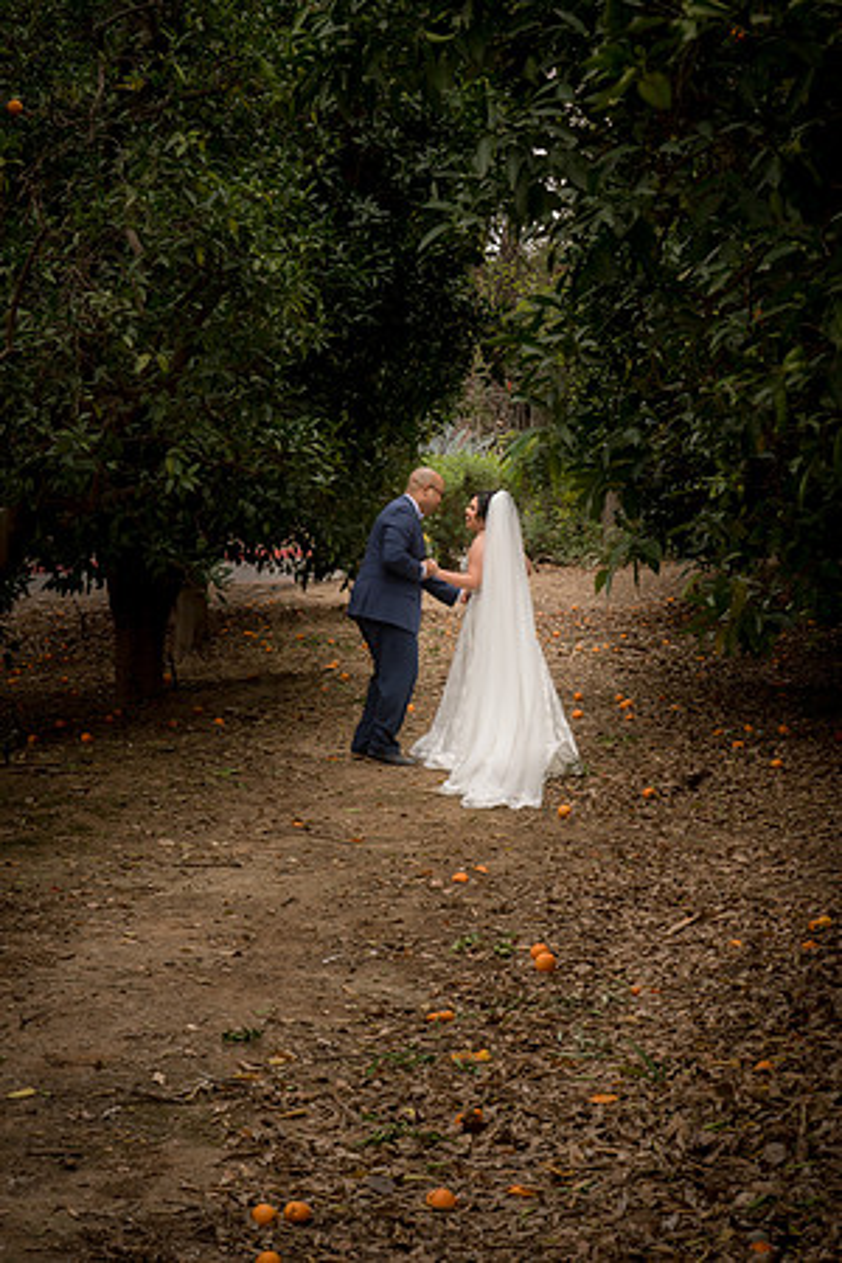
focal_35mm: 70
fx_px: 2456
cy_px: 632
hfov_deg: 19.5
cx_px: 421
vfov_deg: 28.8
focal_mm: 70
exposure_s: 1/25
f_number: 14
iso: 640
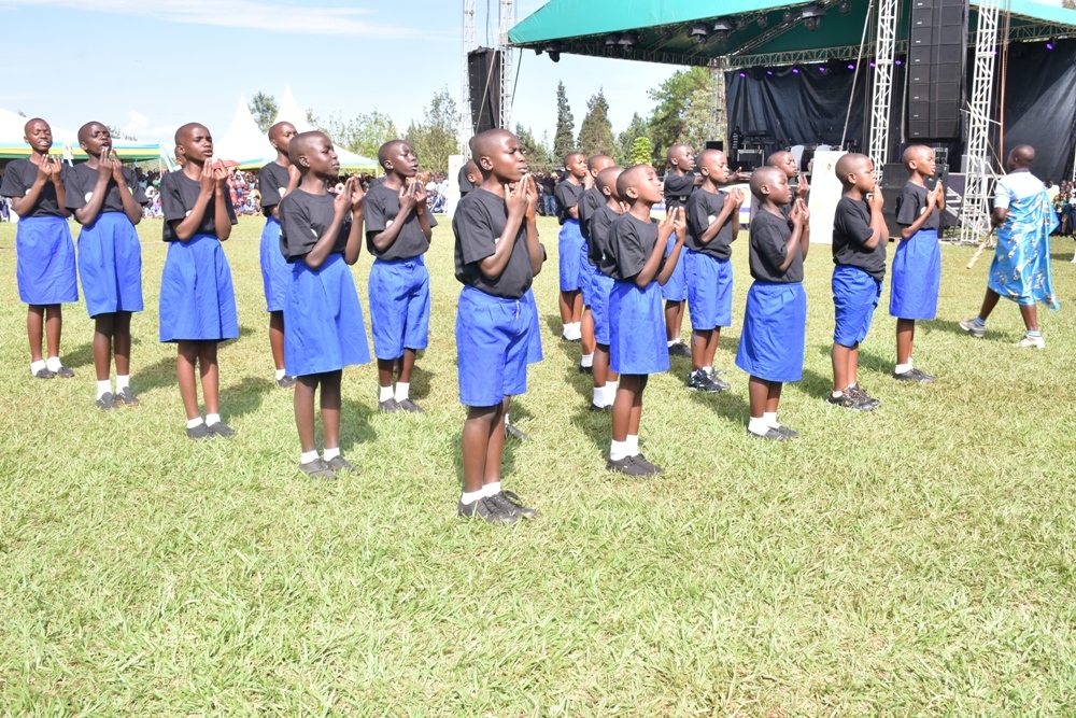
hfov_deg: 55.1
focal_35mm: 34
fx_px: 1031
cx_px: 538
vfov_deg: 38.4
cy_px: 359
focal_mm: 23
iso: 160
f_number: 9
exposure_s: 1/125
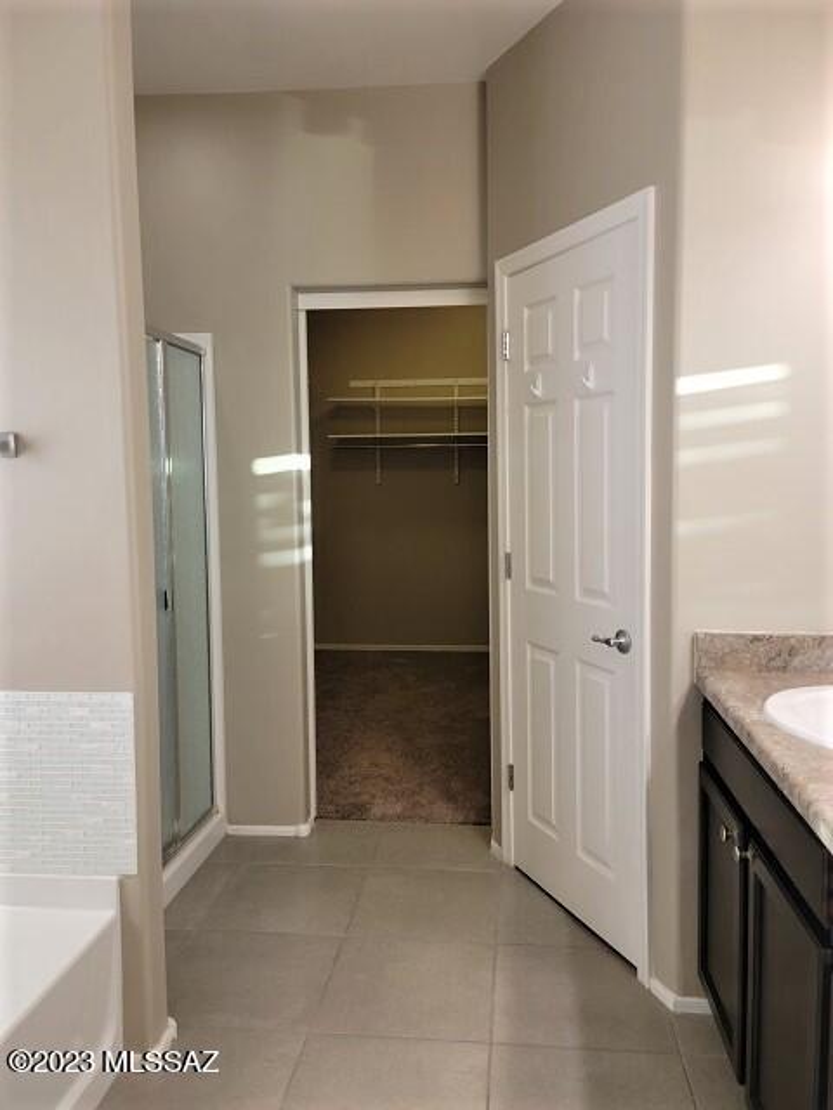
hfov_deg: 49.7
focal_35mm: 28
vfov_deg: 63.4
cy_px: 555
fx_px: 898
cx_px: 416
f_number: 2
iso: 200
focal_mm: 5.9
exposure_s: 1/40
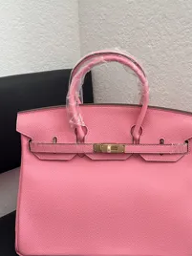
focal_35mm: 43
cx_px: 138
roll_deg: +0.2
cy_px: 124
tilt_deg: -15.0
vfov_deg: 43.8
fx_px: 318
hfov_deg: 33.1
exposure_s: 1/84
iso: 250
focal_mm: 6.86
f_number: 1.78
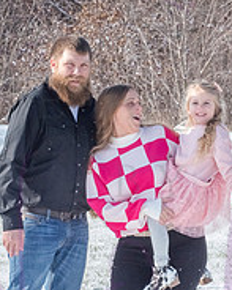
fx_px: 2036
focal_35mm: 237
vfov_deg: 8.2
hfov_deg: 6.5
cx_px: 180
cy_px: 177
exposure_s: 1/1000
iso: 640
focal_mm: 80
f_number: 16
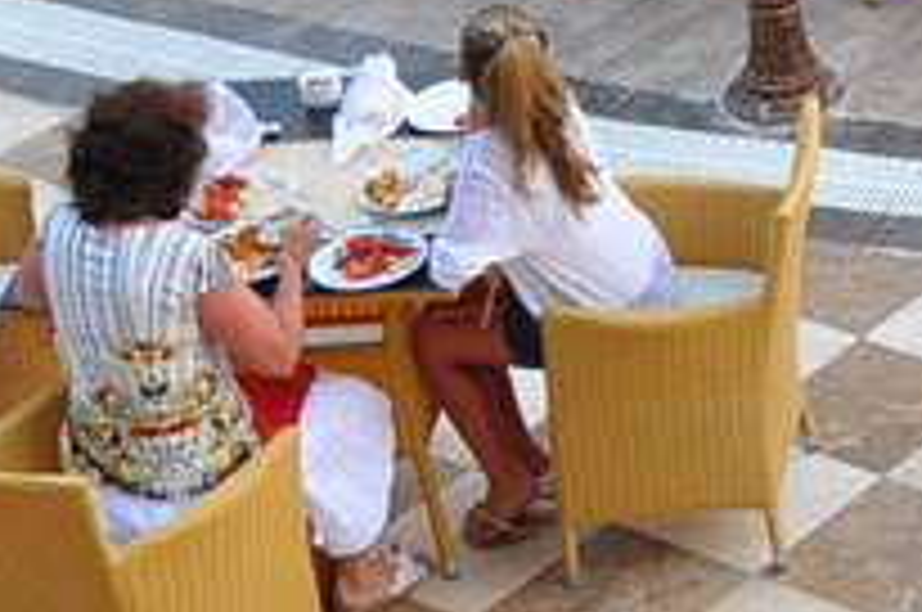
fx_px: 4346
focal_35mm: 170
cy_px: -385
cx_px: 1714
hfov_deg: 11.2
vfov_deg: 7.9
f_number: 3.8
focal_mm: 29
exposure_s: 1/50
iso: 250
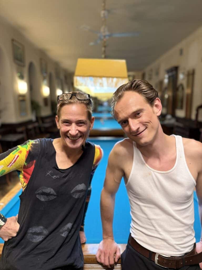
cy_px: 135
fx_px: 187
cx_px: 101
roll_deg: +0.4
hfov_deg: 56.8
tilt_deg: -9.3
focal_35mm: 24
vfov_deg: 71.6
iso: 160
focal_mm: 6.76
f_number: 1.78
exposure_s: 1/50
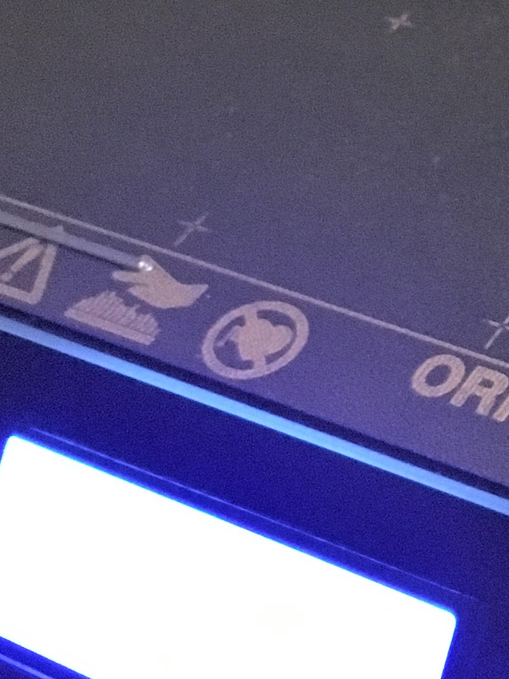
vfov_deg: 21.4
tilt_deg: -36.7
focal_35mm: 90
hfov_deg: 15.4
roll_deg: +4.7
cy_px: 85
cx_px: 702
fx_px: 1765
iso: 800
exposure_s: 1/15
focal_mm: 4.15
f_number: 2.2
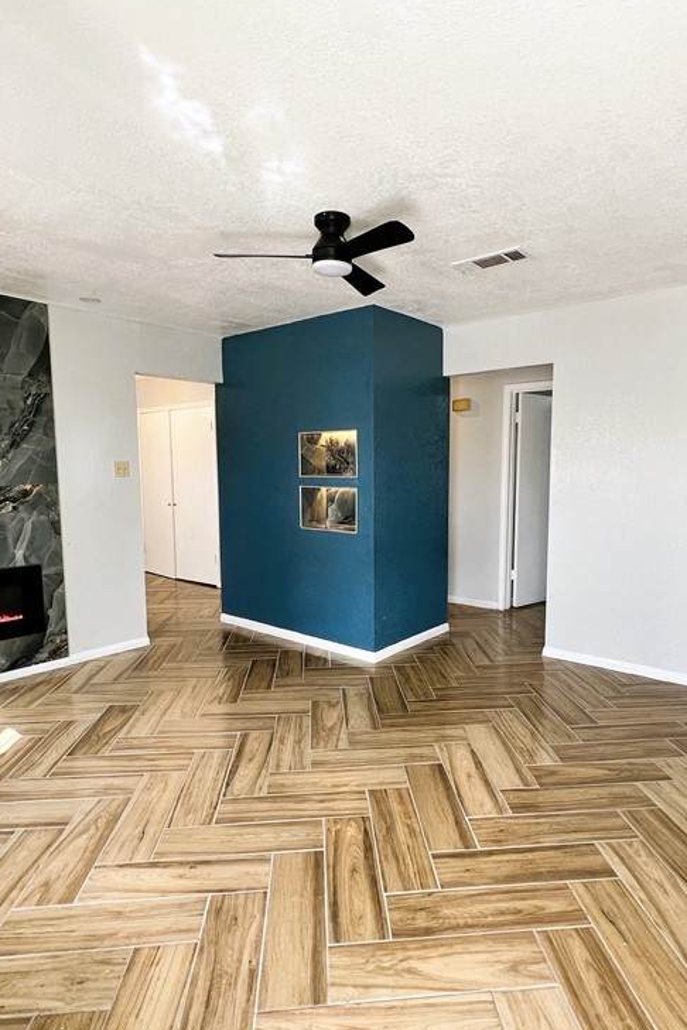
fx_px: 544
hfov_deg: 64.4
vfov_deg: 86.9
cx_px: 373
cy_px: 528
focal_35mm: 19
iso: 80
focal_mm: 1.57
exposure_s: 1/99
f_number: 1.8
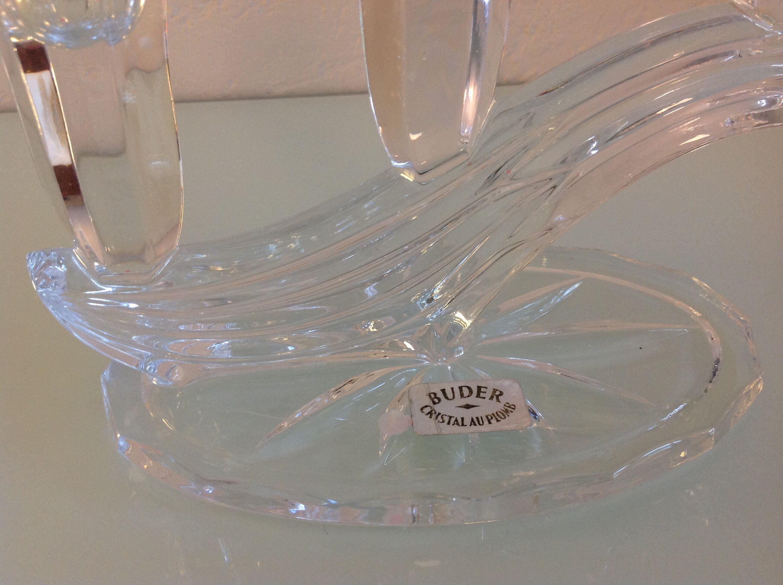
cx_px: 392
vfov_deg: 40.6
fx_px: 791
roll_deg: +0.8
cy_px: 292
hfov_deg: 52.7
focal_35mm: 35
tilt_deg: -36.2
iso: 125
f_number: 2.4
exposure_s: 1/17
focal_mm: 4.28
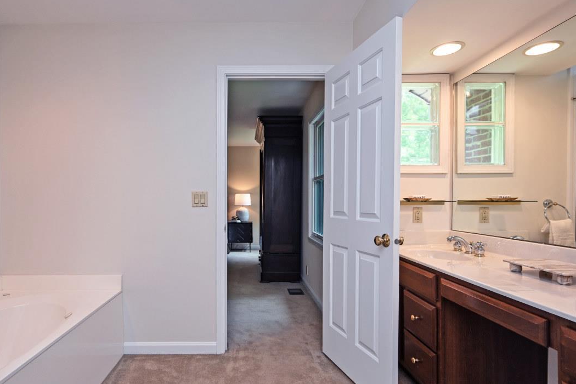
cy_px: 208
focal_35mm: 20
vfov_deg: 61.8
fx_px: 320
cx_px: 243
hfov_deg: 83.4
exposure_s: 1/60
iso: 250
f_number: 4
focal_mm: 14
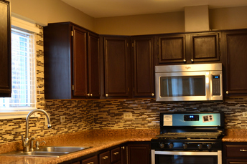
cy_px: 96
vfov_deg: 20.3
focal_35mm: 67
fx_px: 459
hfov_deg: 29.9
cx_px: 90
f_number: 9
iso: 100
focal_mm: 24
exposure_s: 1/1.6
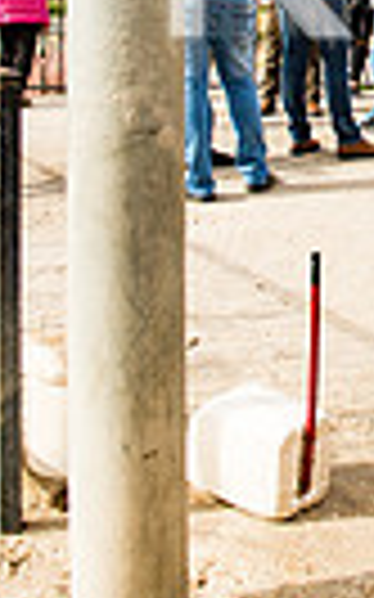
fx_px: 1355
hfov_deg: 14.6
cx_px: 563
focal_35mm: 83
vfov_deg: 23.2
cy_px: -90
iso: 200
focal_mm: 24
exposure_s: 1/3200
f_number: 2.8
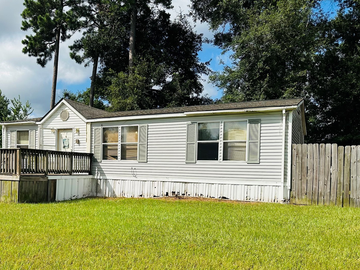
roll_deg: -1.9
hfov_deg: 51.2
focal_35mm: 35
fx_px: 364
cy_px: 174
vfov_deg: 40.3
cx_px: 108
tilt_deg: -1.2
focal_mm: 6.86
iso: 80
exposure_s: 1/6211
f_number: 1.78
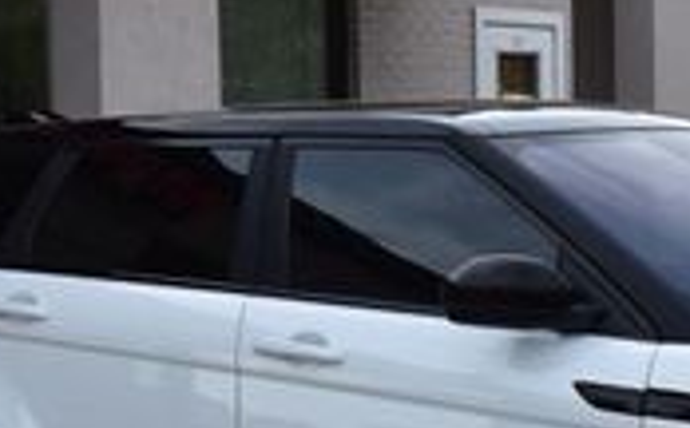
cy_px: 353
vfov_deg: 9.2
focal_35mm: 141
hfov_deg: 14.9
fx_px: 2644
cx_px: 254
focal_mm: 25
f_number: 10
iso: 400
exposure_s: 1/320
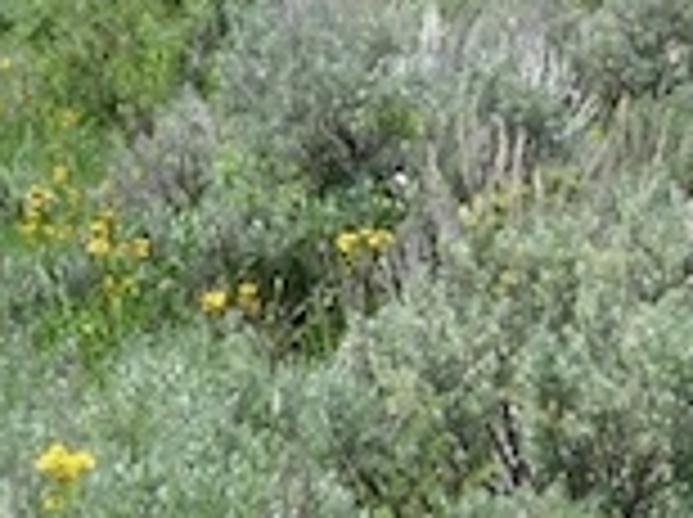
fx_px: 3638
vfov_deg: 8.0
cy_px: -279
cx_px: 1130
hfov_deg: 10.4
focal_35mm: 182
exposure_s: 1/400
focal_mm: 4.9
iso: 80
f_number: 3.3
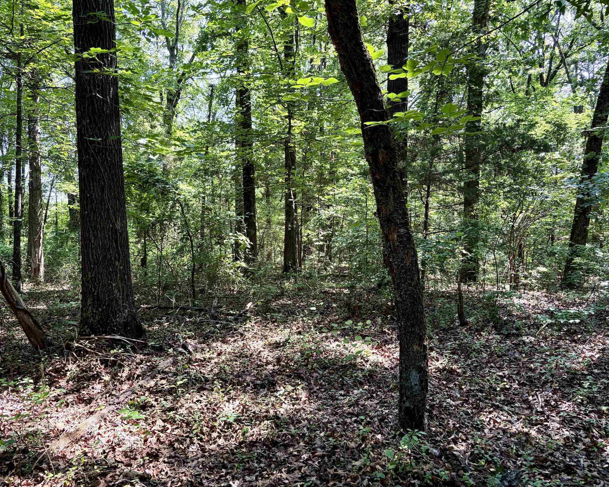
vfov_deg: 51.5
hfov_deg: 62.1
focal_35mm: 28
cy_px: 239
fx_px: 505
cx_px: 281
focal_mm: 5.96
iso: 64
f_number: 1.6
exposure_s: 1/121
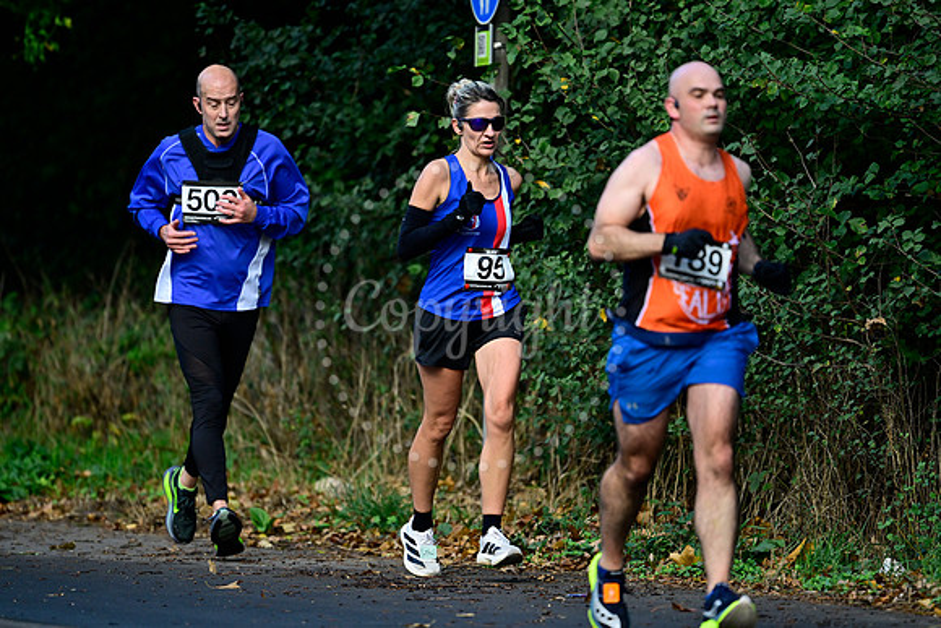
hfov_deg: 3.7
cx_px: 470
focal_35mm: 560
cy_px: 314
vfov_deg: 2.5
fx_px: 14641
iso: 1600
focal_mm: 560
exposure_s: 1/1000
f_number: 4
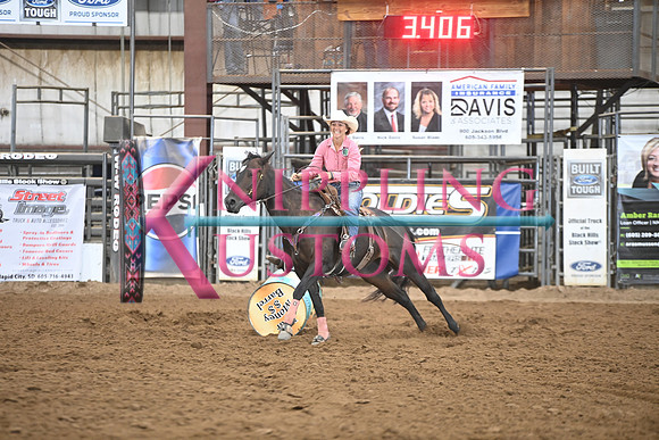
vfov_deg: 6.9
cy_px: 220
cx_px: 330
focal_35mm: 200
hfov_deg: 10.3
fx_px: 3662
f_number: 2.8
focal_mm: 200
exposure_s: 1/250
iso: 3200
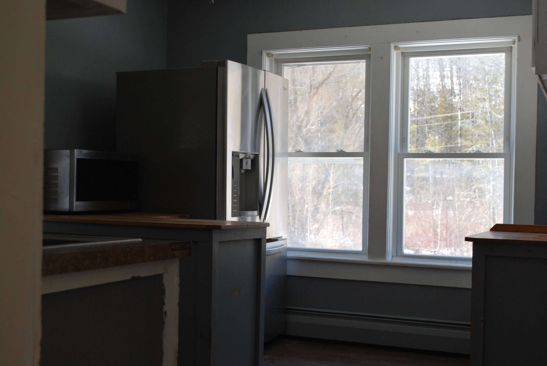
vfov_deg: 28.1
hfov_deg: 41.1
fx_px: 730
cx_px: 274
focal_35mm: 48
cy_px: 183
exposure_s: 1/100
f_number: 5
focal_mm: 32
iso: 200
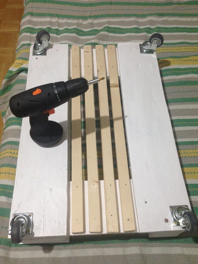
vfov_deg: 55.4
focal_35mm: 33
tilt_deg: -58.0
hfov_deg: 42.9
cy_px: 132
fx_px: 252
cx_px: 99
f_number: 2.4
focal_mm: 4.12
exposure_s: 1/20
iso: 160
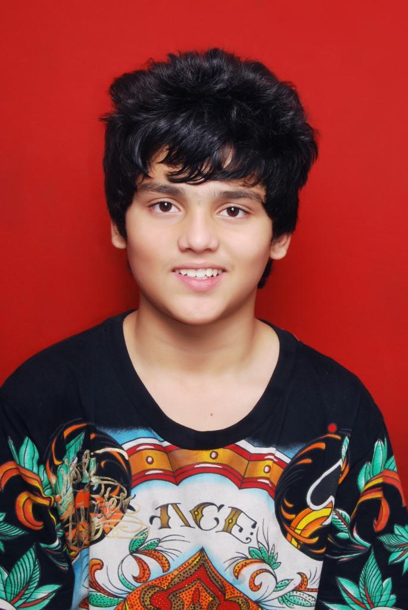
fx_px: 1221
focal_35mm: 72
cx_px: 204
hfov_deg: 19.0
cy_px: 305
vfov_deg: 28.0
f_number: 11
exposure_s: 1/160
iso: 200
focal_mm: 48
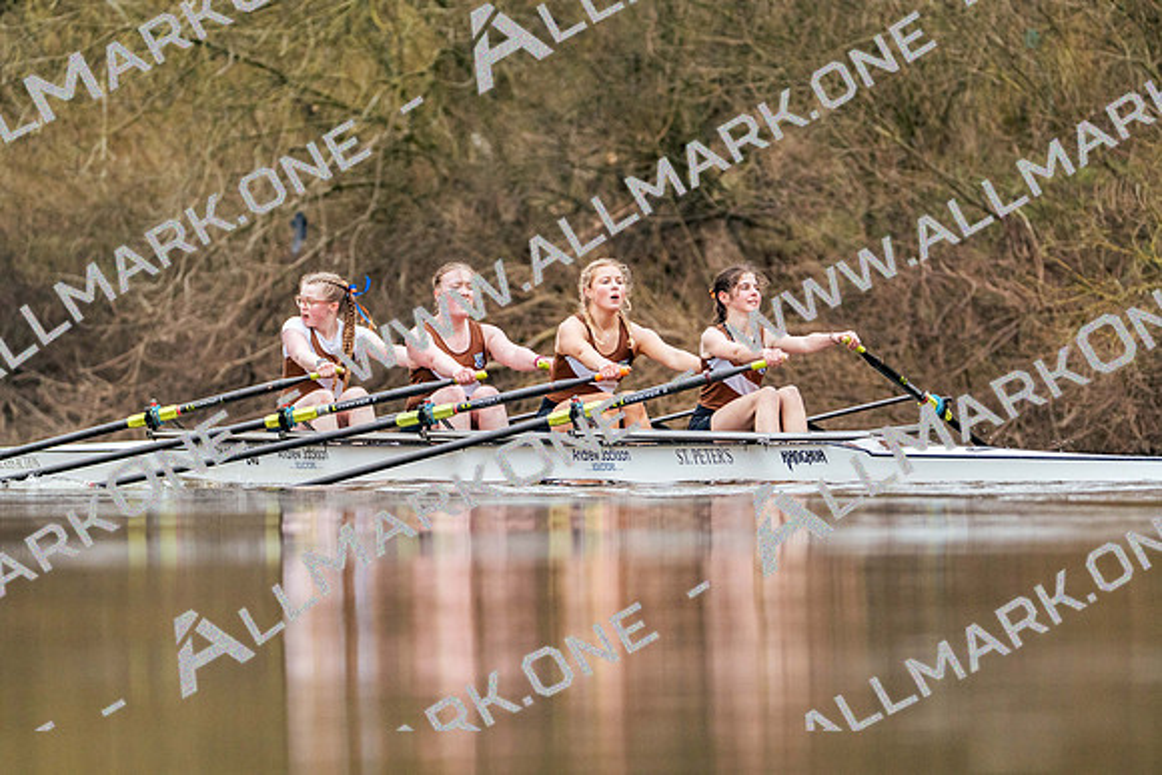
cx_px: 581
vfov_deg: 4.1
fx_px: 10718
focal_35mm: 332
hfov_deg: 6.2
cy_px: 388
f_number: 6.3
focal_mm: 332
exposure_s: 1/2000
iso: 4000
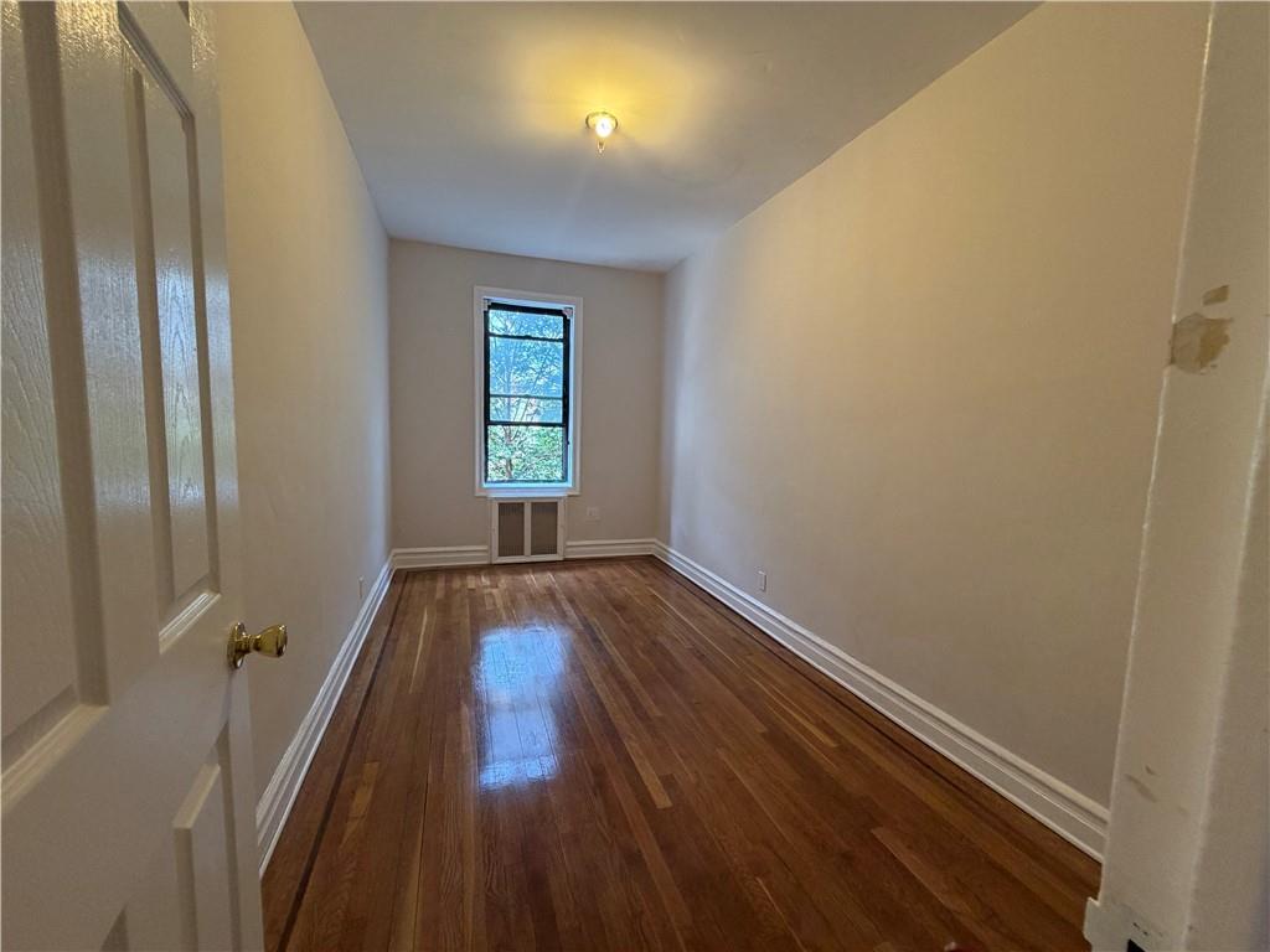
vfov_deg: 85.7
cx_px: 635
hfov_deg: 102.1
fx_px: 514
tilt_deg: -4.8
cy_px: 476
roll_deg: -2.4
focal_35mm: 14
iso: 200
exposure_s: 1/60
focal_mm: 2.22
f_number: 2.2
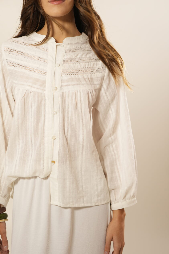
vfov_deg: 28.4
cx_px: 63
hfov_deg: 19.1
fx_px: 500
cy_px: 109
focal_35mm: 71
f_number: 2.8
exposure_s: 1/125
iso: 640
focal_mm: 50
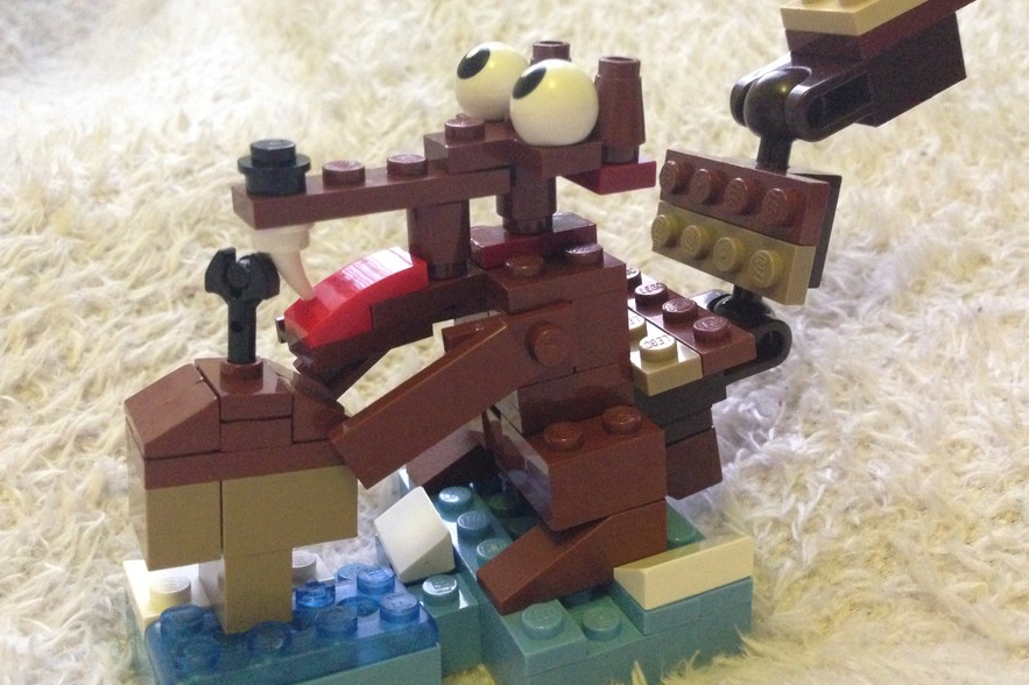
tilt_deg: -10.1
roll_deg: -6.4
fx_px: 1000
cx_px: 509
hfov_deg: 54.5
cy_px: 357
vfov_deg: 37.8
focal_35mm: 35
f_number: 2.4
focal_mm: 4.12
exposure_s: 1/15
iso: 640
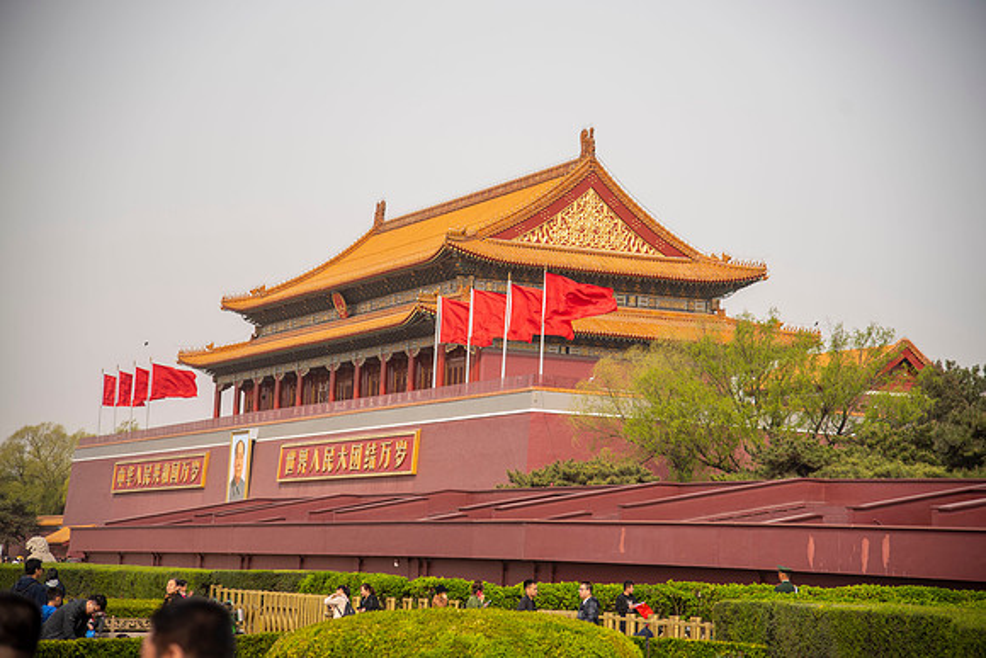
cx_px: 493
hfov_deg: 23.6
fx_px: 2356
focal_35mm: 86
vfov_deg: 15.9
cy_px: 329
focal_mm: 86
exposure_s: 1/320
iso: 100
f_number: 4
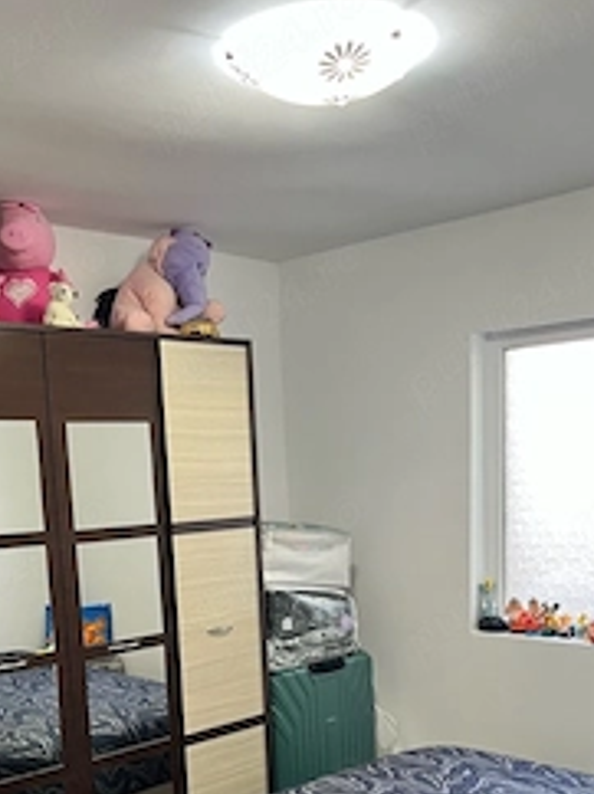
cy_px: 617
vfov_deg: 42.2
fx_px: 986
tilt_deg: -8.1
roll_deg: +1.6
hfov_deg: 33.5
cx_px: 322
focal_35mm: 43
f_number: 1.6
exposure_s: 1/50
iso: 125
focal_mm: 5.1
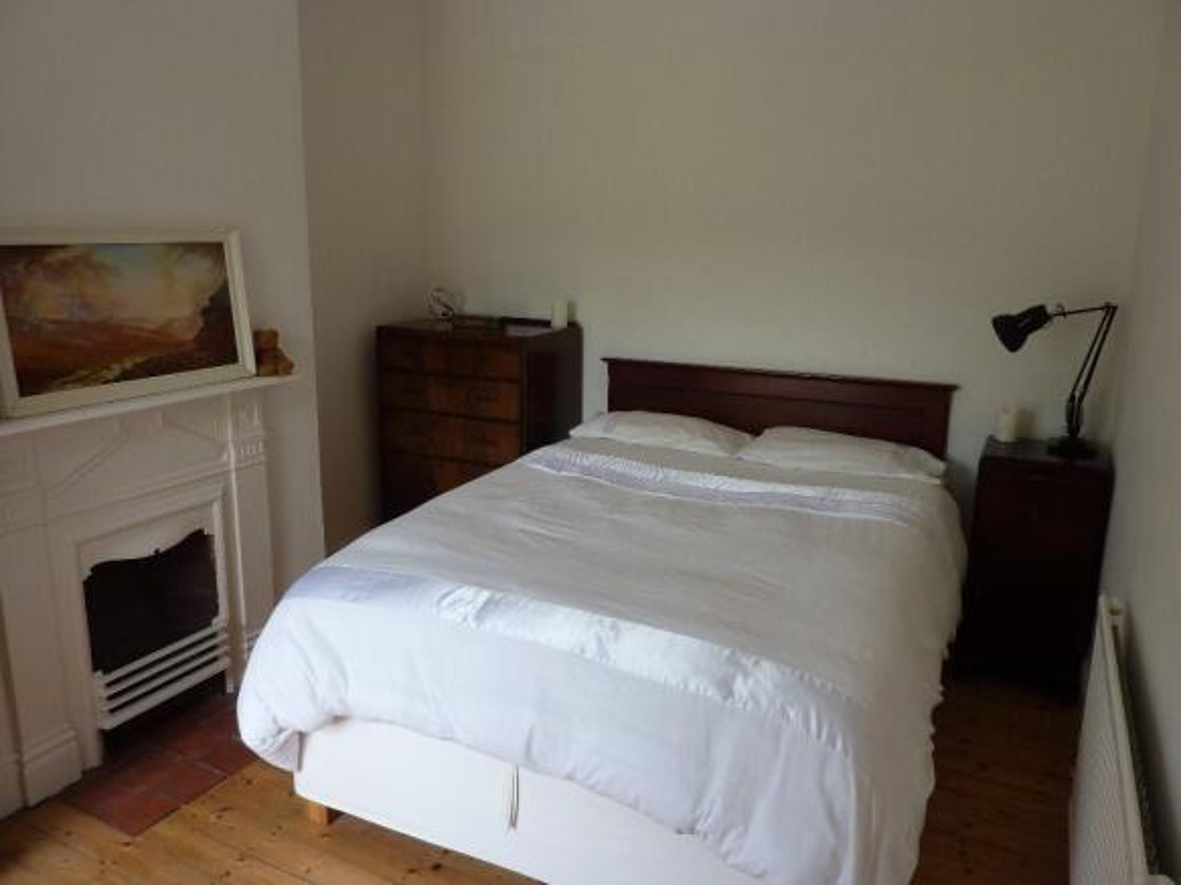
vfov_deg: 54.9
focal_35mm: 25
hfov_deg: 69.4
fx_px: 853
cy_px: 442
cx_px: 590
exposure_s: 1/40
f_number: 3.3
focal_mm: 4.1
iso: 80
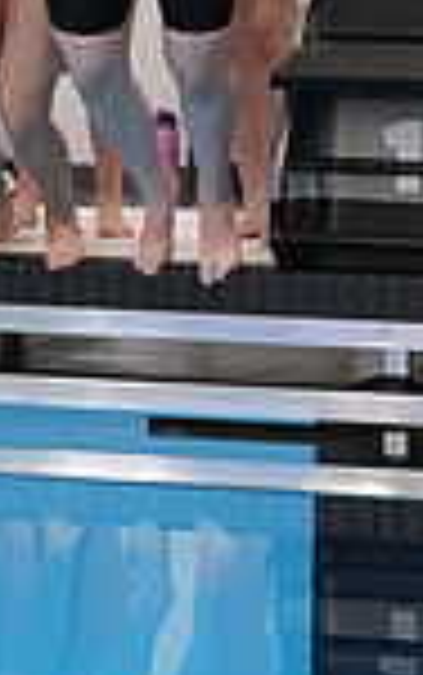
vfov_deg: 7.4
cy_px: -187
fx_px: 5155
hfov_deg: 4.5
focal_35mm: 280
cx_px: -878
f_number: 4
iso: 6400
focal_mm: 71
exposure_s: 1/800
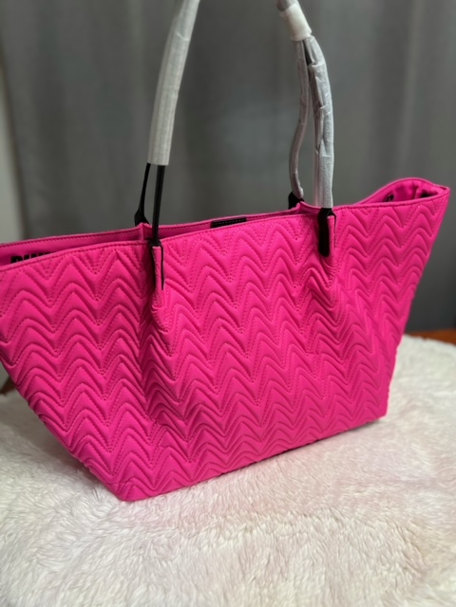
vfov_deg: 67.3
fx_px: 457
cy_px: 304
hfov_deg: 53.1
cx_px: 228
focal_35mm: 26
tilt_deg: -27.2
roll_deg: +2.6
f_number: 1.5
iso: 80
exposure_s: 1/50
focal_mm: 5.7
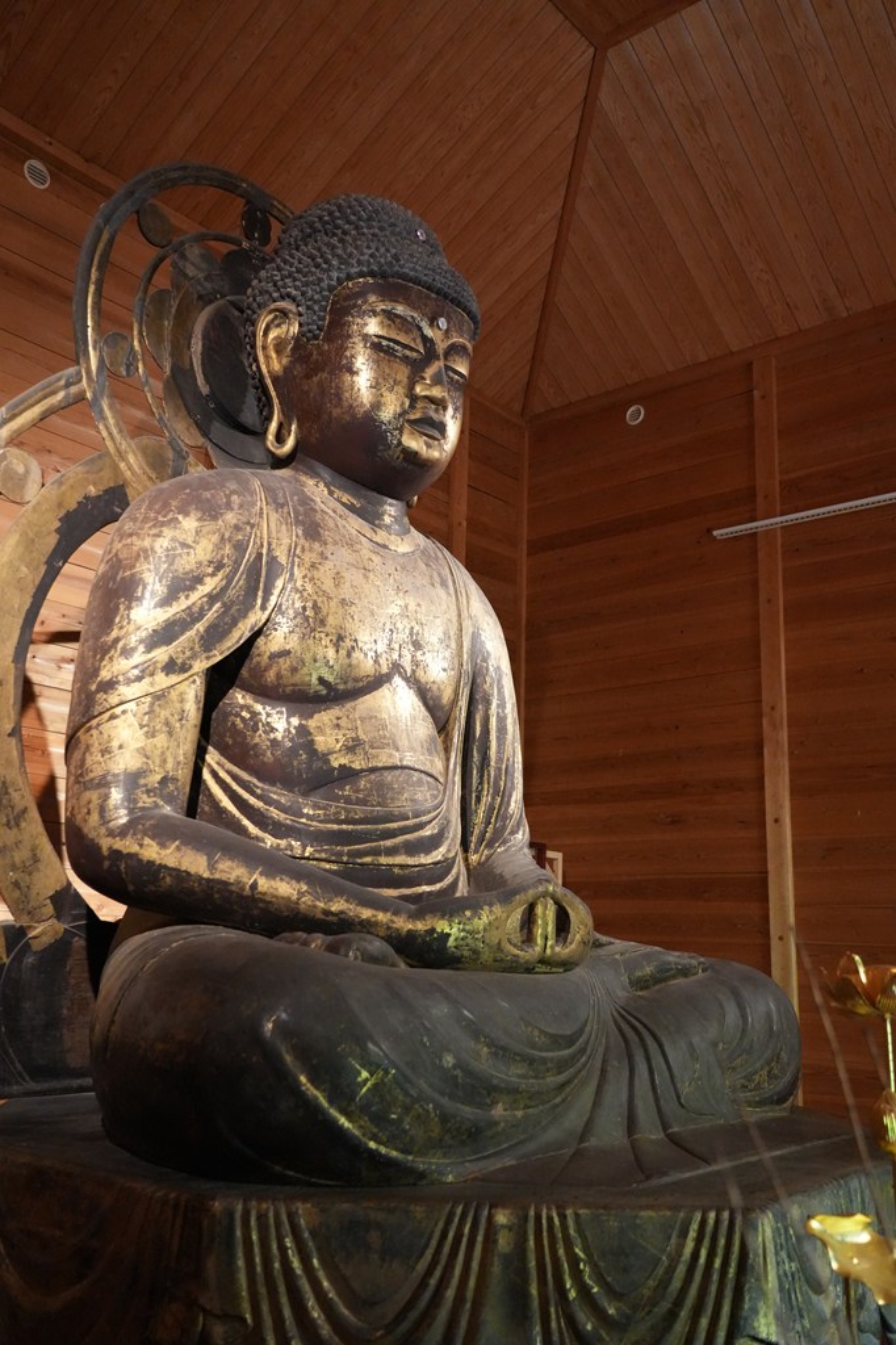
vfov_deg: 58.7
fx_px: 1195
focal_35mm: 32
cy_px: 672
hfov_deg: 41.1
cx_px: 448
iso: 12800
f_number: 4
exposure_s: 1/100
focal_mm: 32
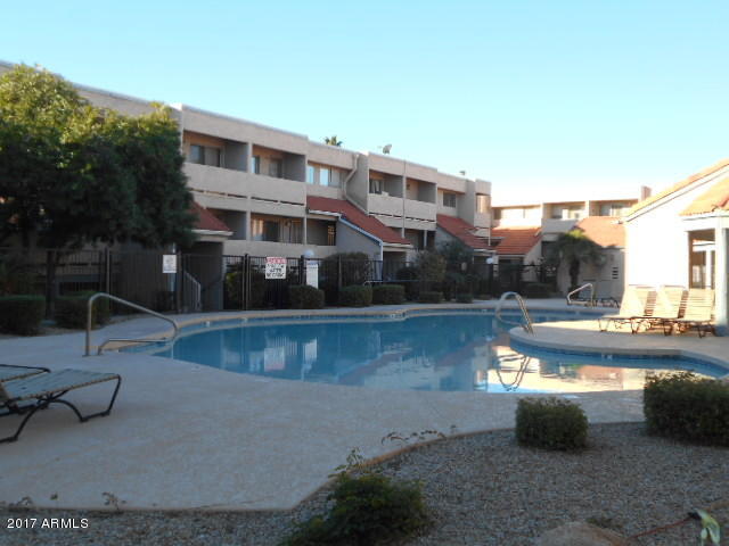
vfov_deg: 38.7
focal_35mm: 37
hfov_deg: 50.1
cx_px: 364
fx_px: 779
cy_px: 273
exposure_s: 1/250
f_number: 3.9
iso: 80
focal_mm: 6.7
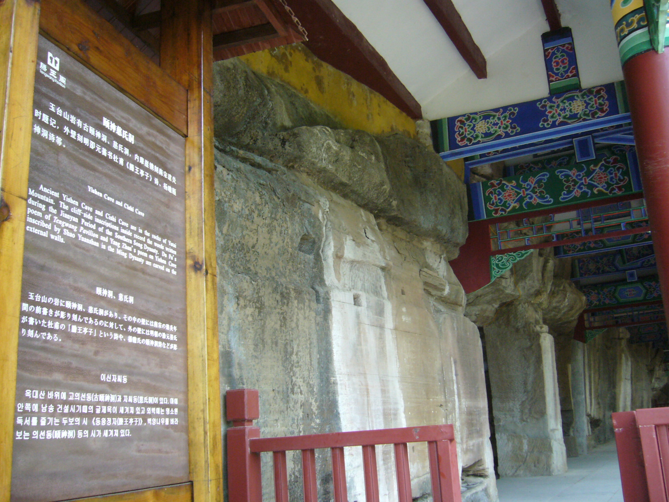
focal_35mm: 35
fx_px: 676
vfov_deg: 40.7
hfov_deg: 52.6
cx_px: 334
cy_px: 251
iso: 200
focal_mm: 5.8
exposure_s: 1/160
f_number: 2.8
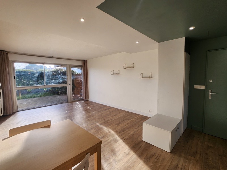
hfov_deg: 106.2
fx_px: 85
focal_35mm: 13
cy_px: 85
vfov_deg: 89.9
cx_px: 114
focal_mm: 1.7
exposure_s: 1/126
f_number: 2.2
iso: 32
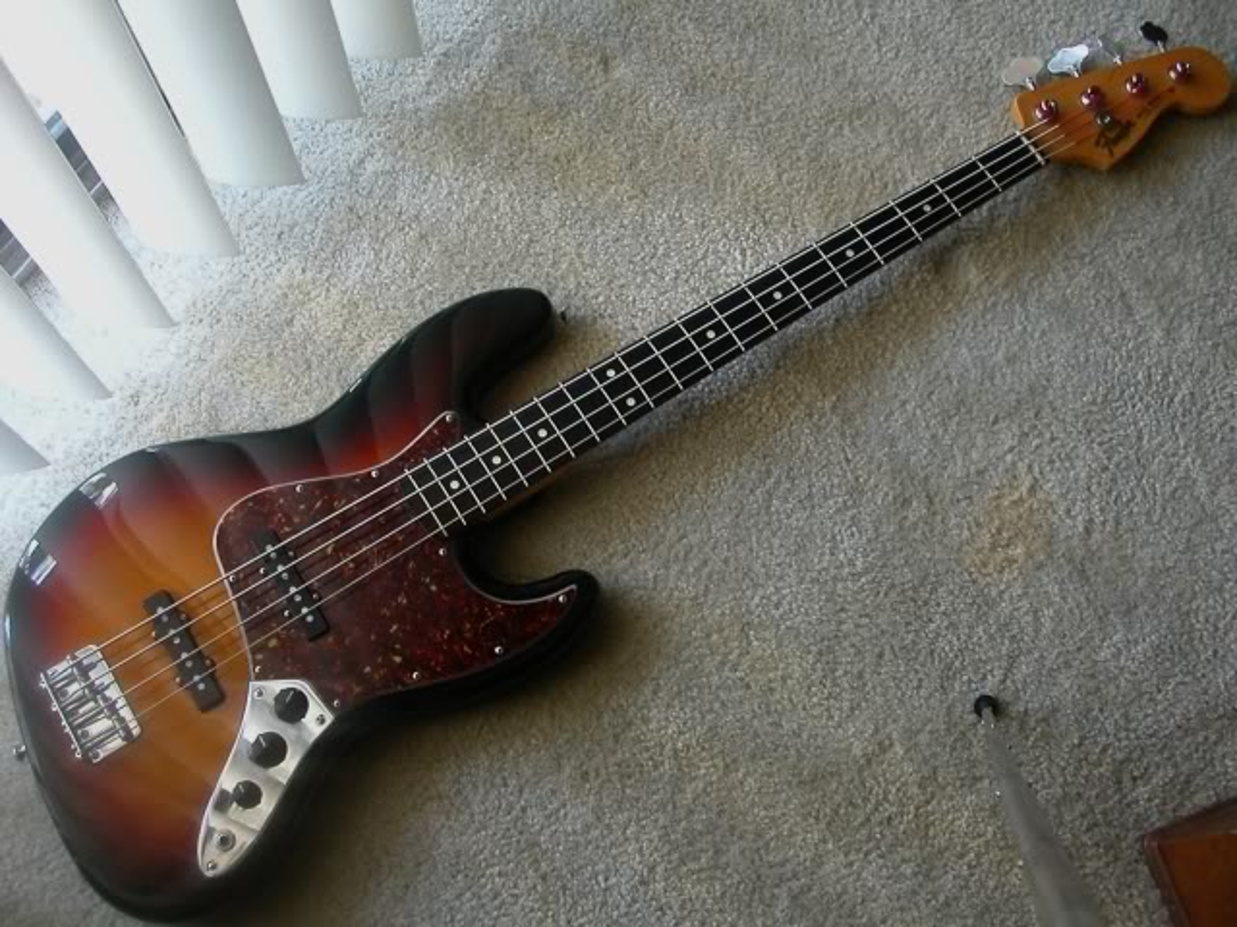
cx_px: 618
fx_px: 1322
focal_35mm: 37
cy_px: 464
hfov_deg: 50.1
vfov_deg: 38.7
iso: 200
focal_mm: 5.6
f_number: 2.7
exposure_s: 1/3.2
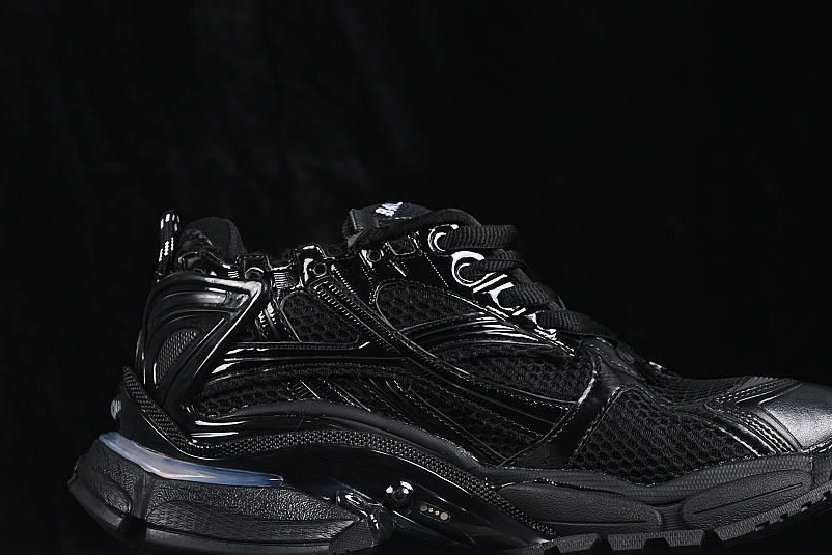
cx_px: 481
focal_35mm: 101
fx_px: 2334
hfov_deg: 20.2
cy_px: 332
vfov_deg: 13.6
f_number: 6.3
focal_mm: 50
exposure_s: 1/60
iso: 160
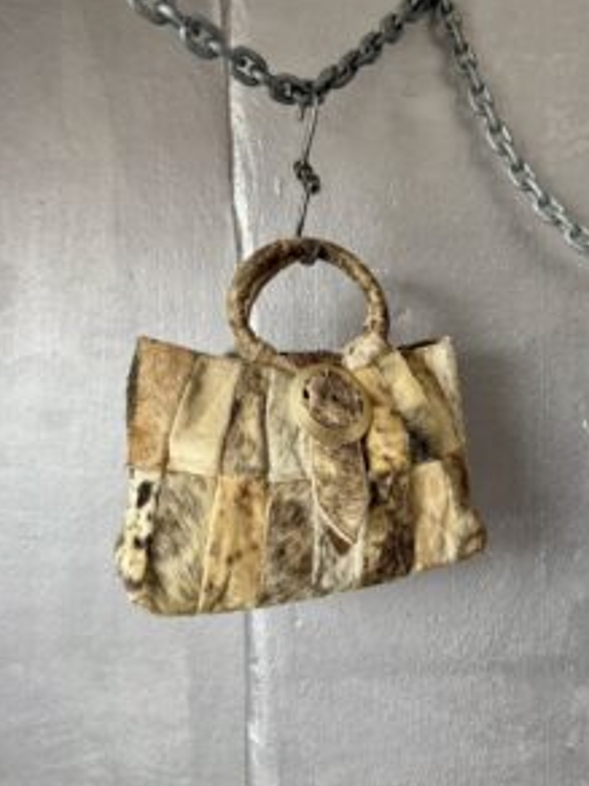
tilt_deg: +0.6
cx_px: 332
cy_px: 335
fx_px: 658
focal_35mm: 29
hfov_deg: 48.1
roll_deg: -0.8
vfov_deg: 61.4
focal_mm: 6.76
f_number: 1.78
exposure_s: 1/94
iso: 200
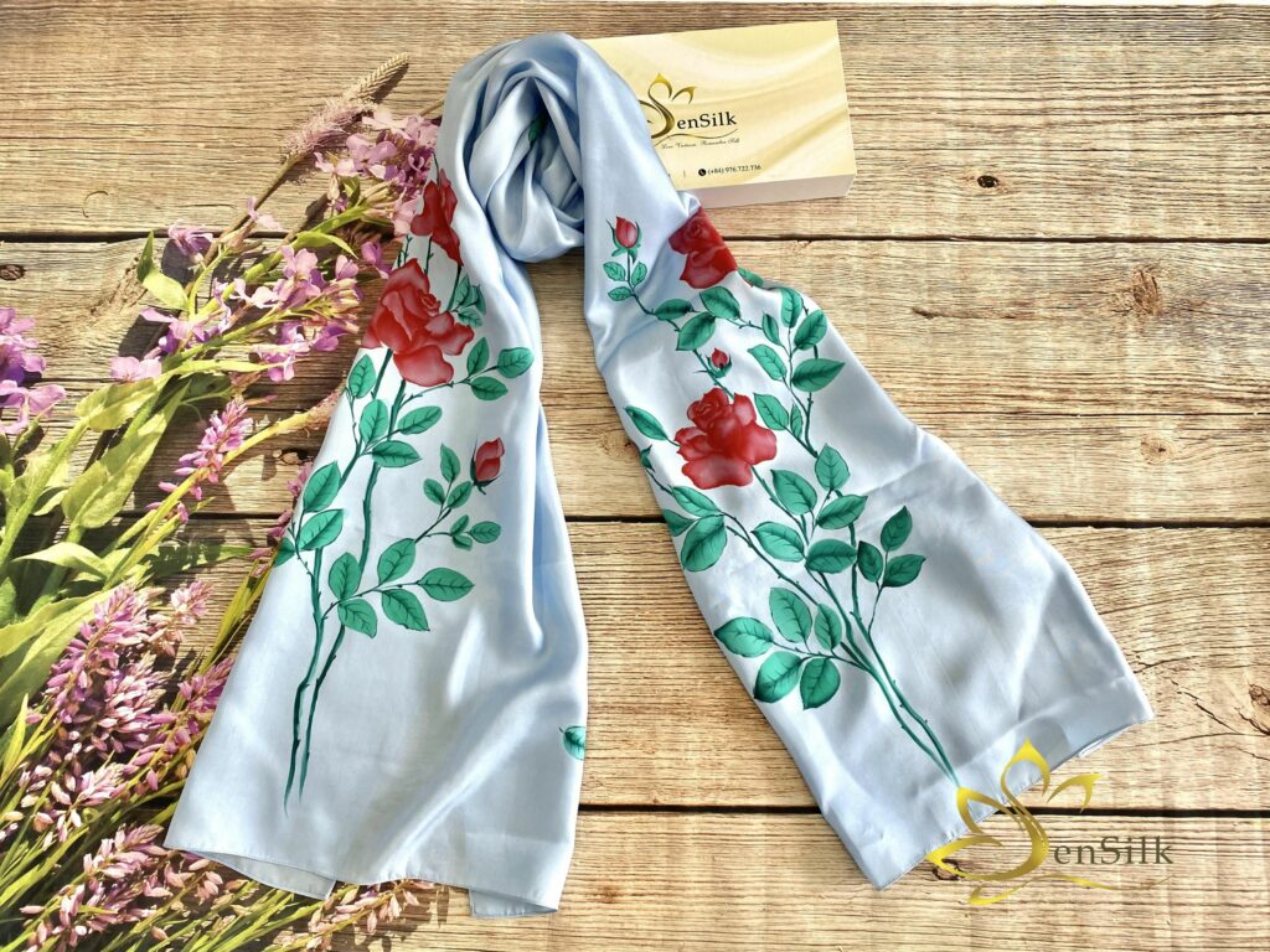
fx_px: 954
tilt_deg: -80.9
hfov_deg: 67.3
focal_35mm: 26
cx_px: 635
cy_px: 476
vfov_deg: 53.1
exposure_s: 1/122
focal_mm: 4.25
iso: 100
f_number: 1.8
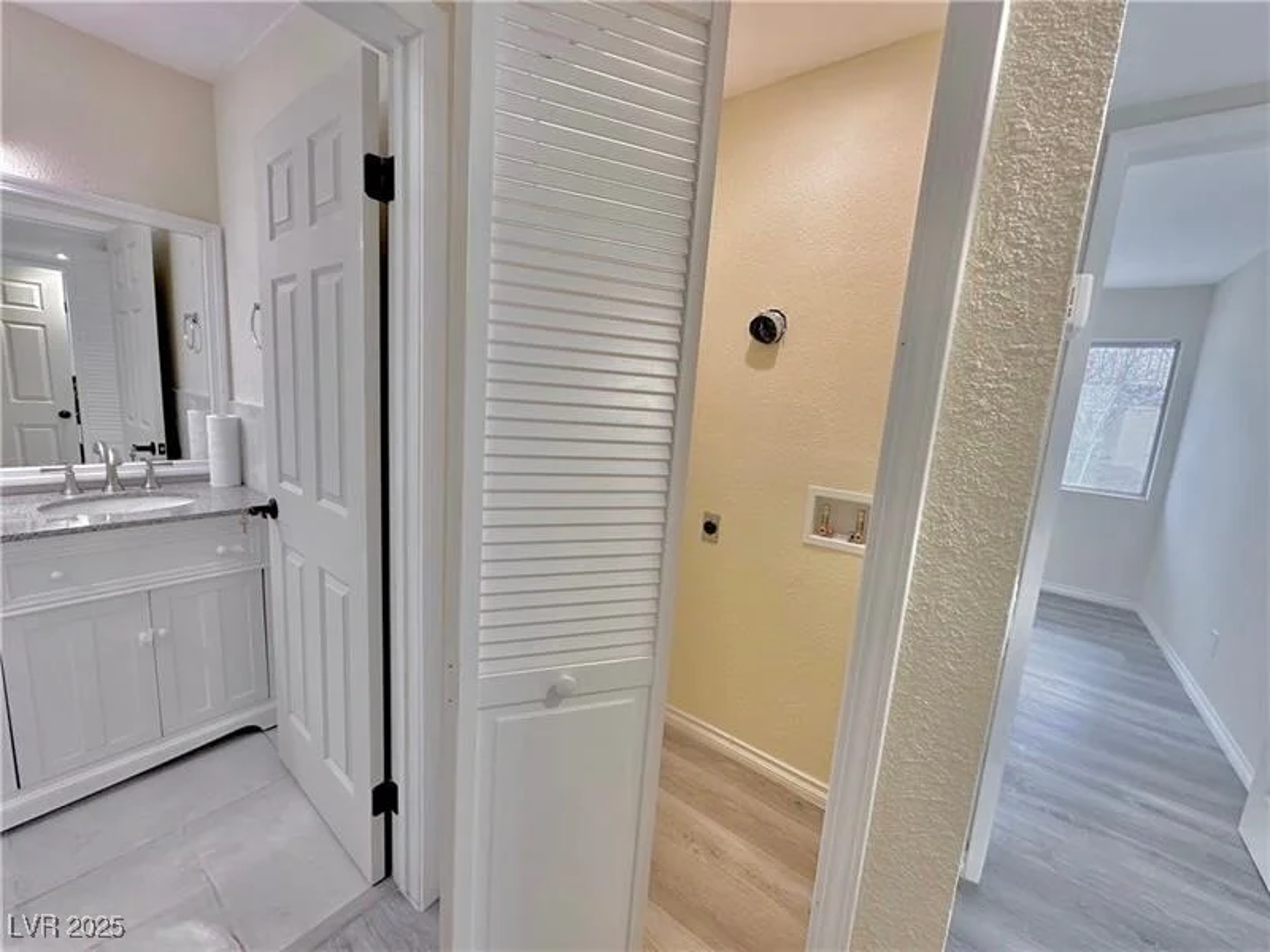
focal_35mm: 14
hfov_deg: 102.1
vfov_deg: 85.7
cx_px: 635
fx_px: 514
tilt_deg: -9.1
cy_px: 476
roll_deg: -4.1
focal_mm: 2.22
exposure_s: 1/120
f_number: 2.2
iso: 160
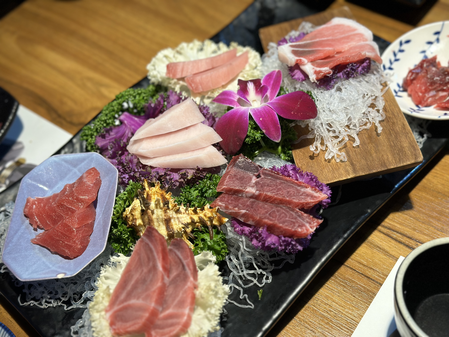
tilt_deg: -51.9
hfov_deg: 39.7
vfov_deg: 30.3
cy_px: 168
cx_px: 224
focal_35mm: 48
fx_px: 623
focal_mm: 6.86
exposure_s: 1/60
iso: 64
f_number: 1.78
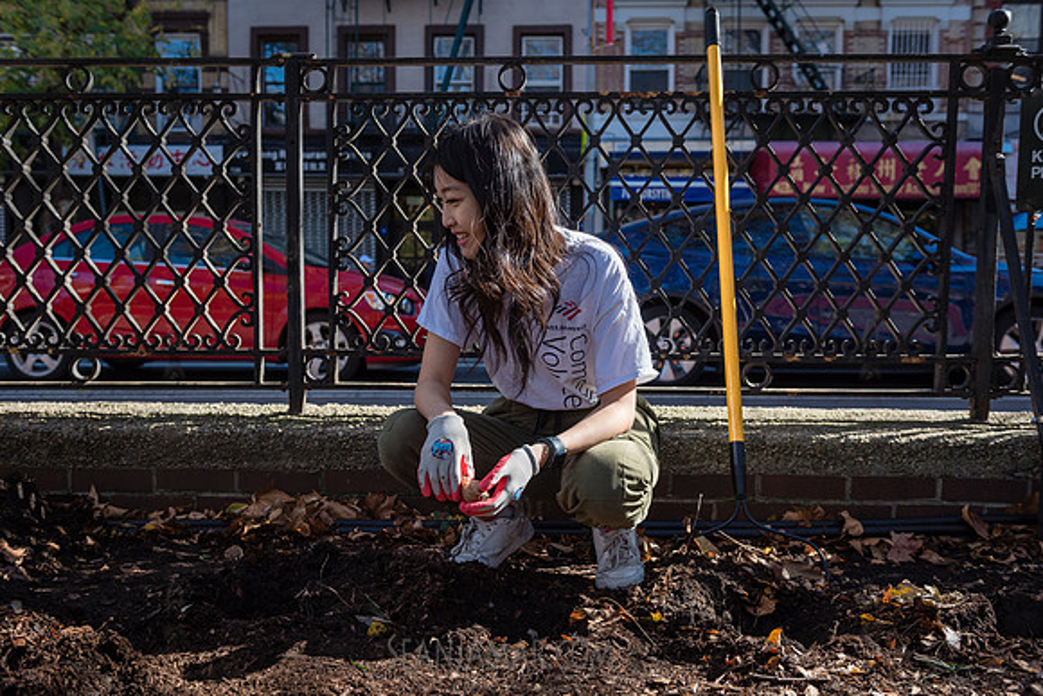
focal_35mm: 34
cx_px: 521
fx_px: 986
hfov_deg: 55.8
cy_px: 348
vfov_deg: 38.9
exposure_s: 1/250
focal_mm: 34
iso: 100
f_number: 4
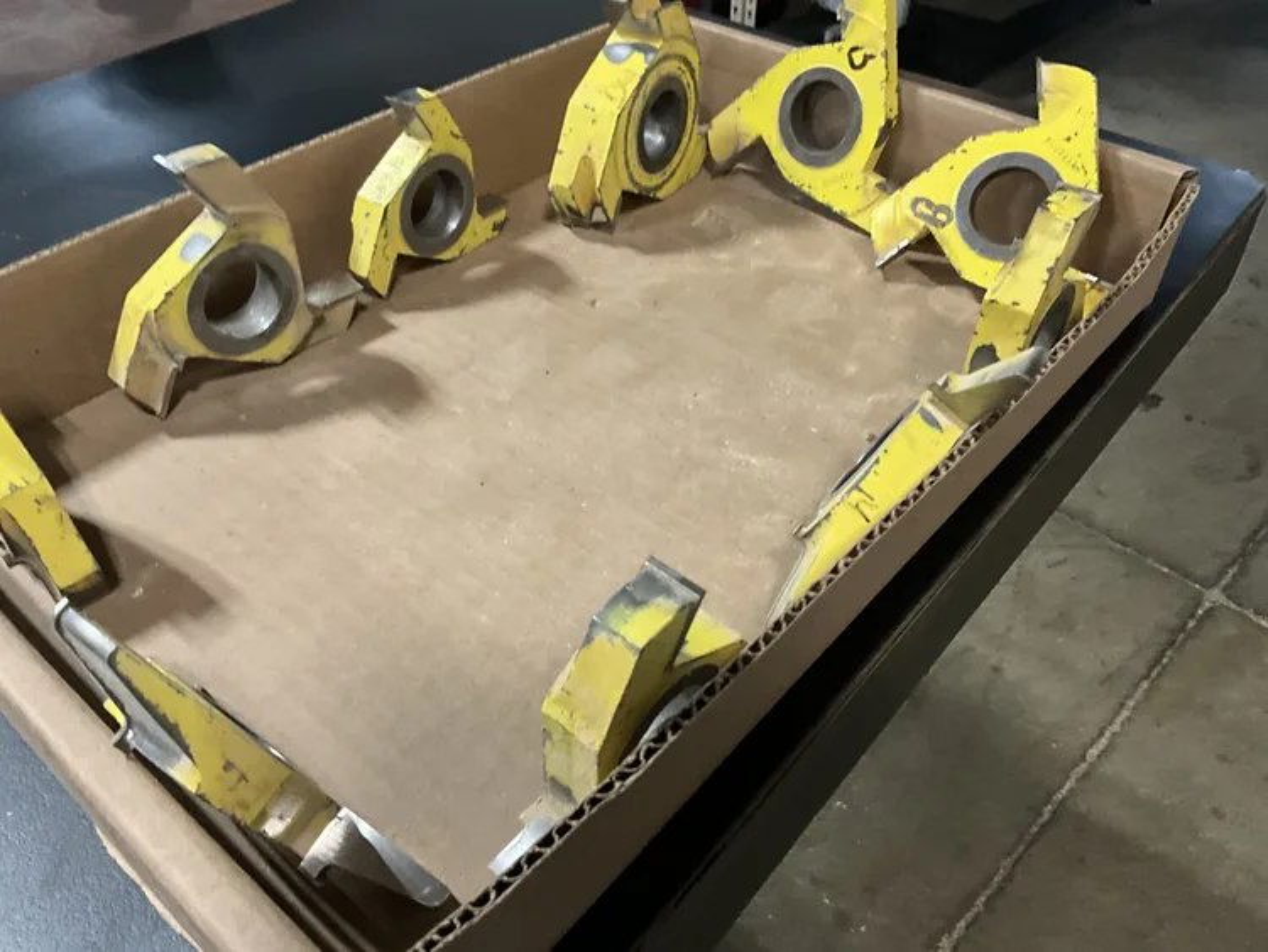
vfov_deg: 48.3
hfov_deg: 61.6
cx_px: 634
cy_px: 476
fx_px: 1063
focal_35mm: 29
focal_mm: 3
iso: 320
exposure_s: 1/40
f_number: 1.8
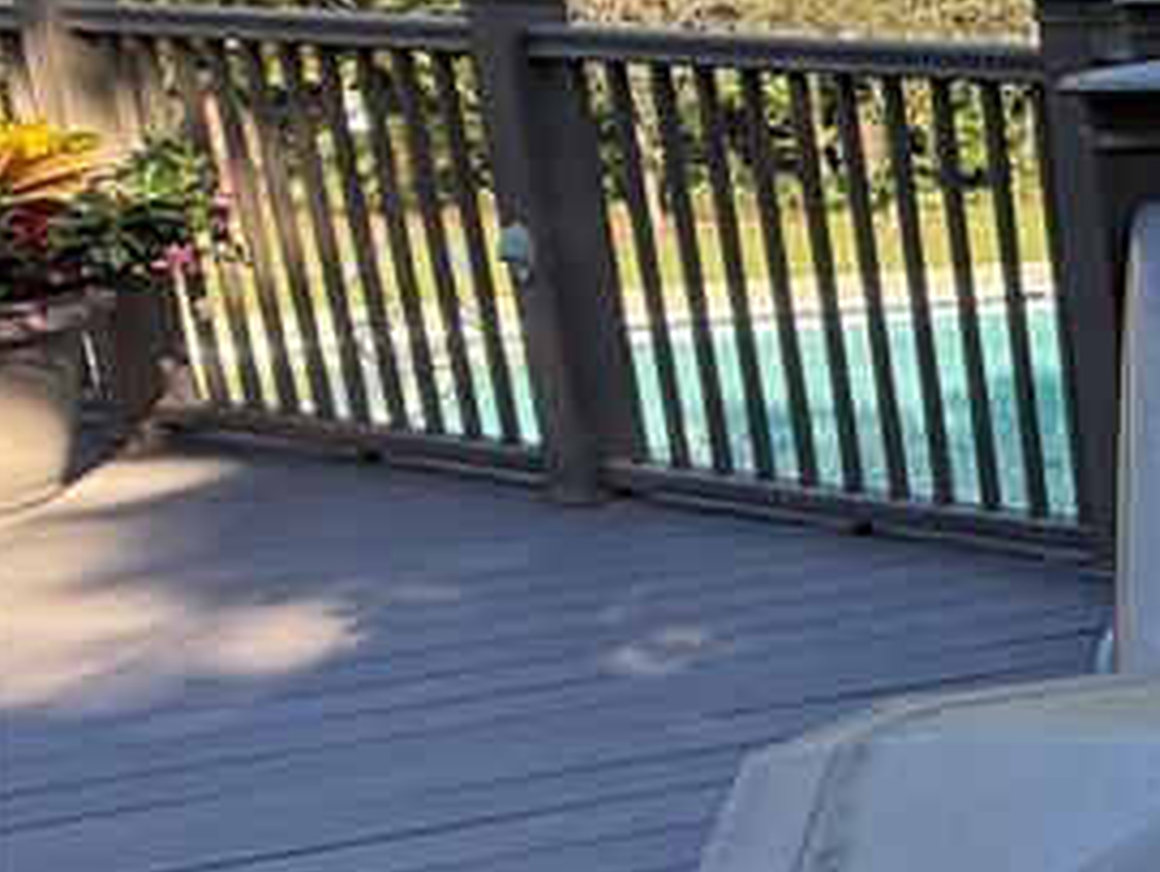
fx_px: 1778
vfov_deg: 27.3
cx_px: 2178
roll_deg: -0.6
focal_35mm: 53
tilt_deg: -9.9
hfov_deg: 21.0
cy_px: 262
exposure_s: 1/472
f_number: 2.2
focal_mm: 2.22
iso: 50
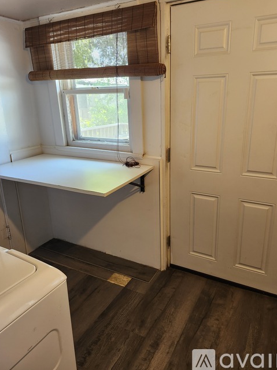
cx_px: 141
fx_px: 256
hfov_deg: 56.8
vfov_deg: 71.6
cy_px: 179
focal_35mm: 24
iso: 400
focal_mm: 5.54
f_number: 1.8
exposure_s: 1/120
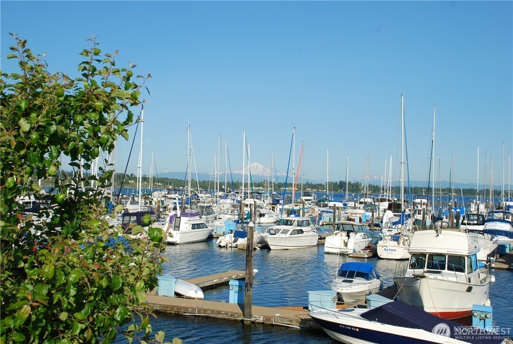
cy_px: 172
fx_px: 664
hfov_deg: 42.2
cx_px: 256
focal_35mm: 46
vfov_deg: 29.1
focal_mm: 31
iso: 110
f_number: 10
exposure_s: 1/250
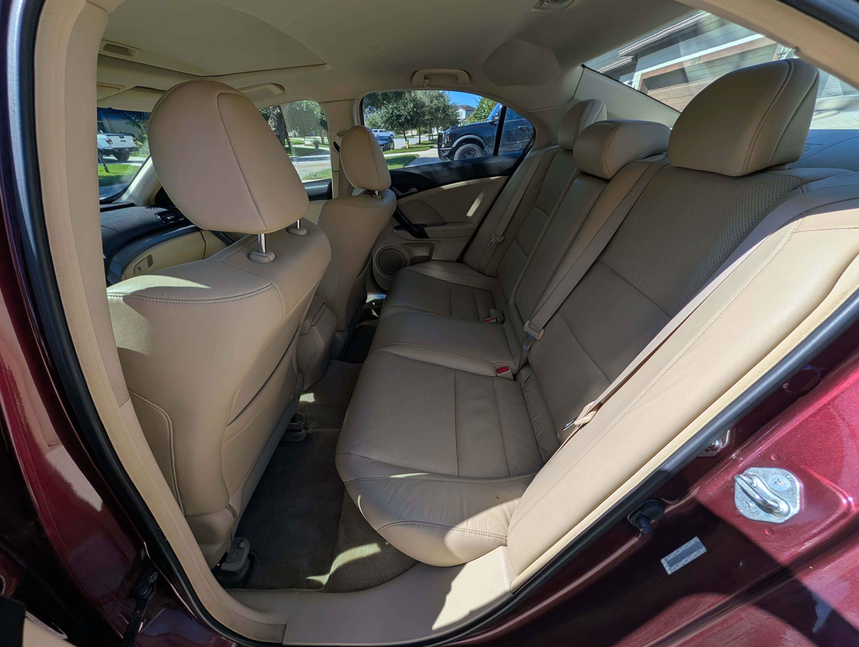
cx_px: 430
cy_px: 324
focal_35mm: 12
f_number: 1.7
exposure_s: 1/2924
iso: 52
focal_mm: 2.02
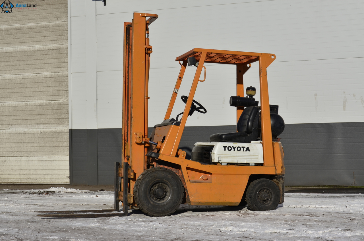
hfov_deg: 32.0
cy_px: 120
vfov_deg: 21.5
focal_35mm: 63
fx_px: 636
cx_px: 182
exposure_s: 1/640
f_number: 13
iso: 125
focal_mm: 42
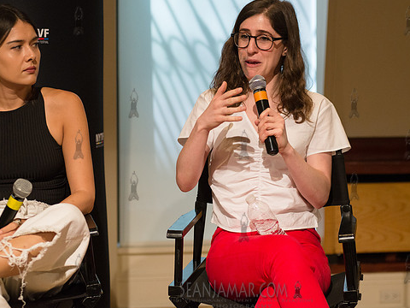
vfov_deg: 15.9
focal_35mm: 93
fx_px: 1102
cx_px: 243
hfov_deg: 21.1
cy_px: 144
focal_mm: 80
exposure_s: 1/640
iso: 2500
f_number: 4
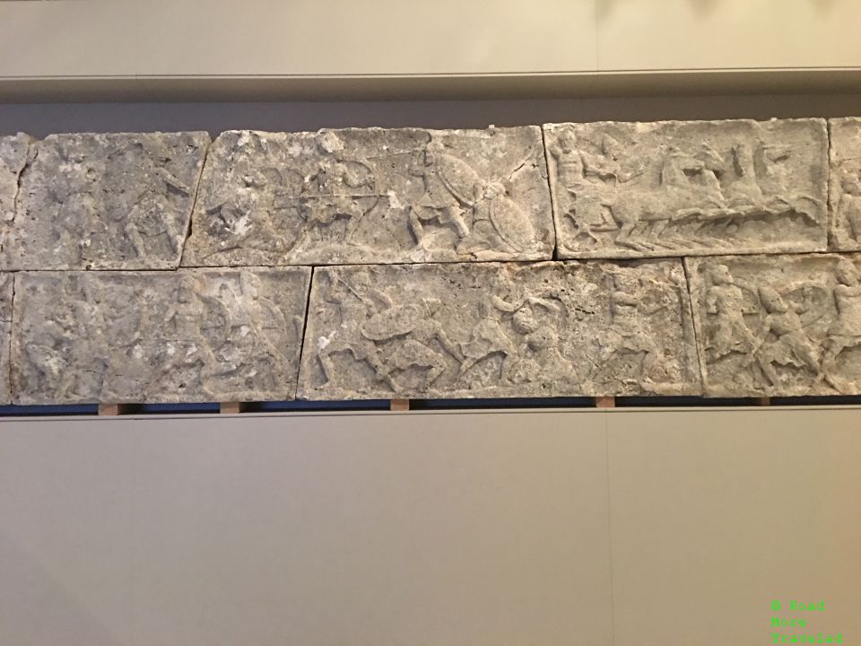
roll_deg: +1.1
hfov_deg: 61.7
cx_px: 430
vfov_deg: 48.2
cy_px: 323
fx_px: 721
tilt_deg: +3.8
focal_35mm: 29
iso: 160
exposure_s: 1/8
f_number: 2.2
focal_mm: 4.15
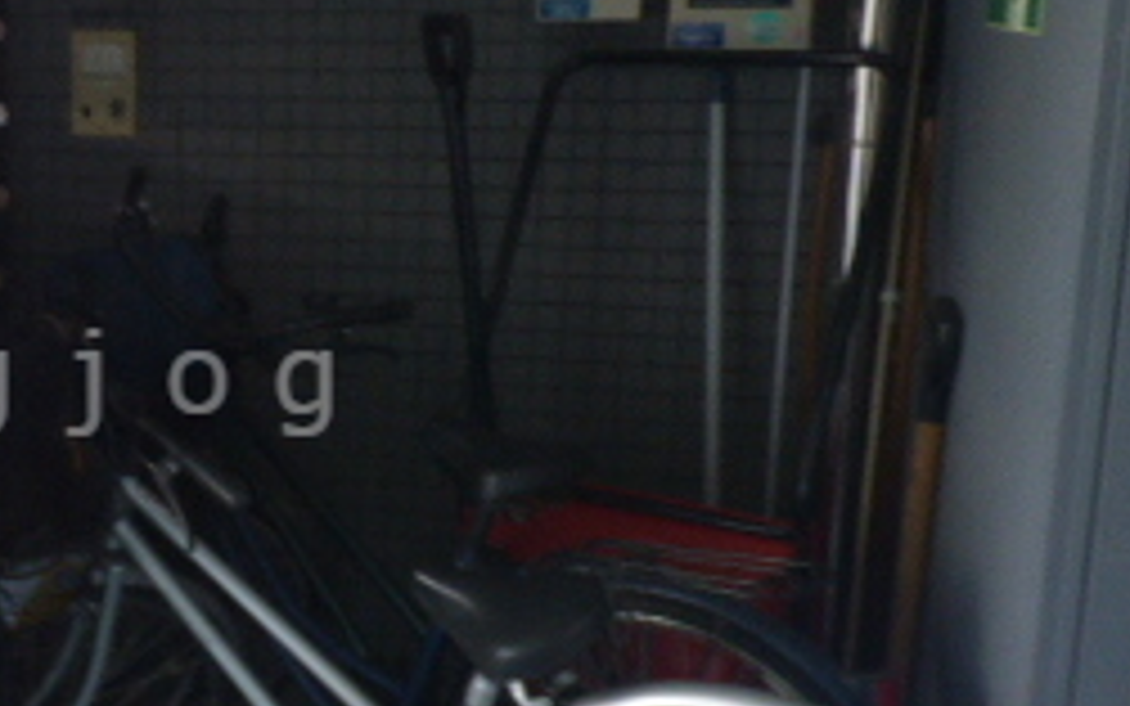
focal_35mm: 54
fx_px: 1663
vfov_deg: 24.0
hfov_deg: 34.7
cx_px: 50
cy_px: 382
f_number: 2.8
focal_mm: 3.58
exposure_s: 1/8
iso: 160
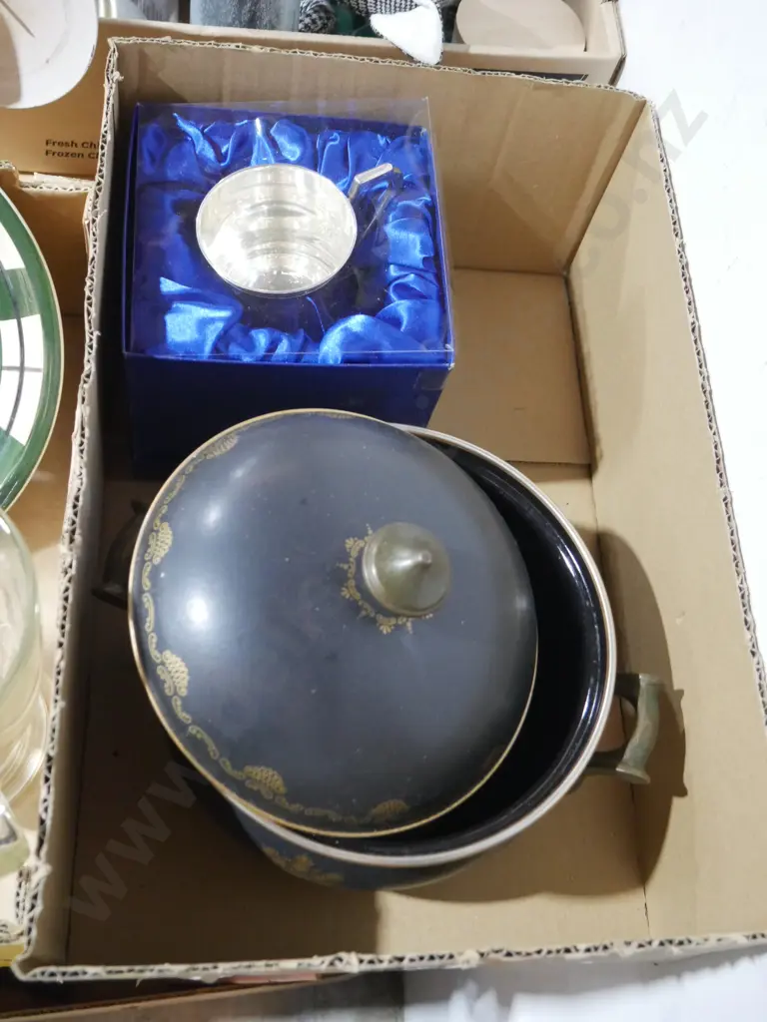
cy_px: 511
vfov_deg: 51.4
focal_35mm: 36
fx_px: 1064
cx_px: 384
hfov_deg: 39.7
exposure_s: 1/50
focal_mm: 18
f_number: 4
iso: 3200
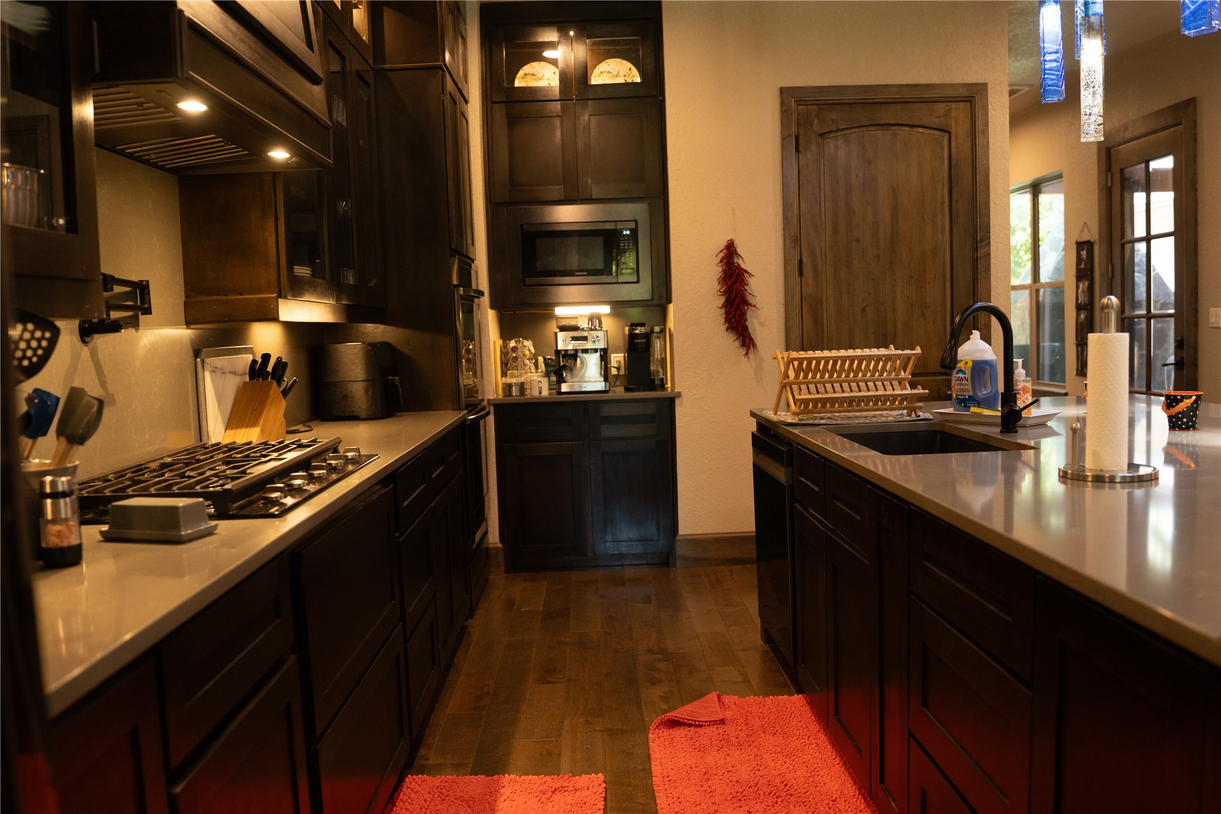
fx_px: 950
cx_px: 610
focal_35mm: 28
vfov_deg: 46.4
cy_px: 407
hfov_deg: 65.5
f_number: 2.8
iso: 2000
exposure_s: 1/200
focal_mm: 28
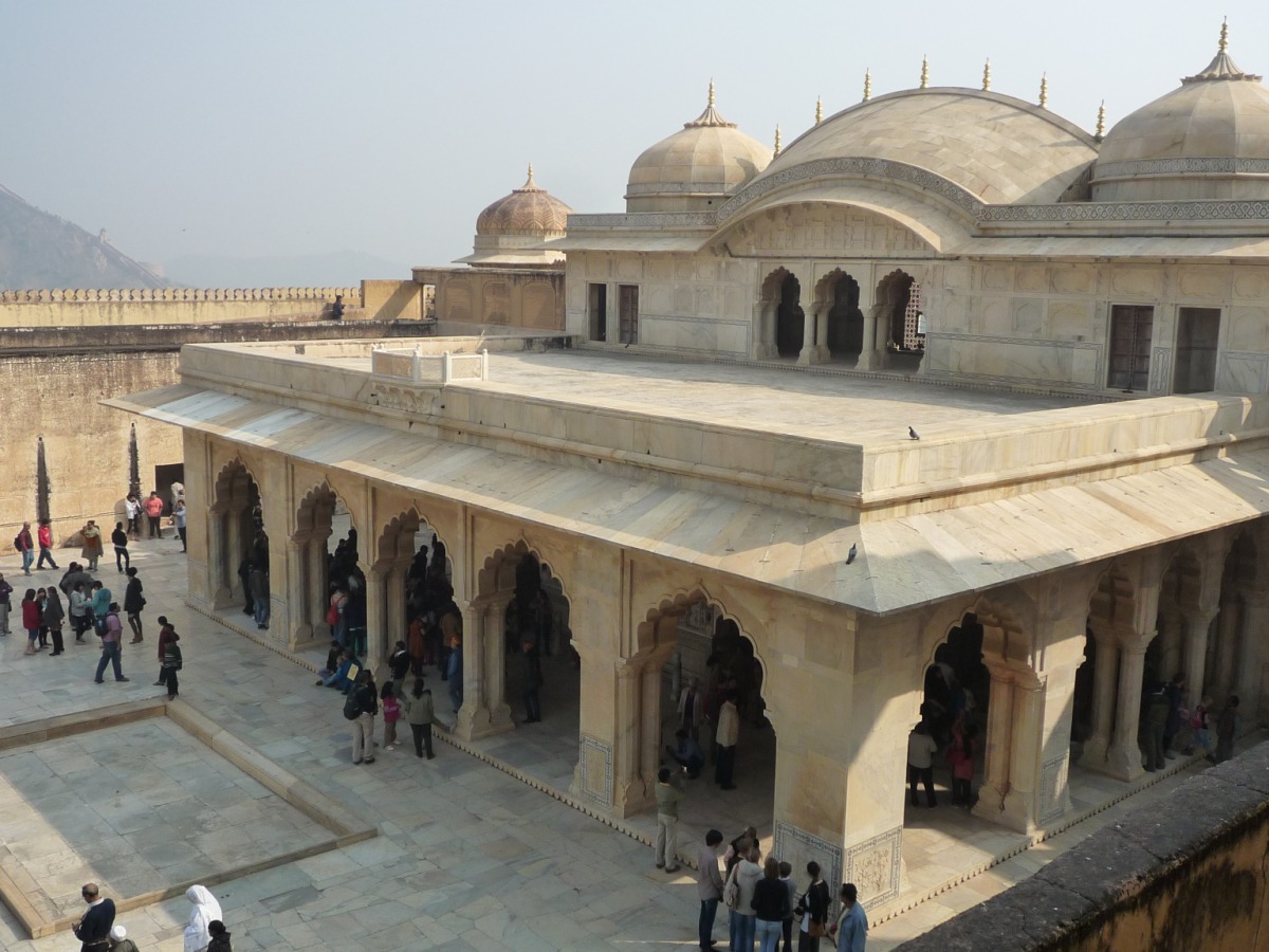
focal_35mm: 36
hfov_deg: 51.4
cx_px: 634
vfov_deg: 39.7
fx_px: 1320
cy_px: 476
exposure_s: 1/800
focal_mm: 5.3
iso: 160
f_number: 4
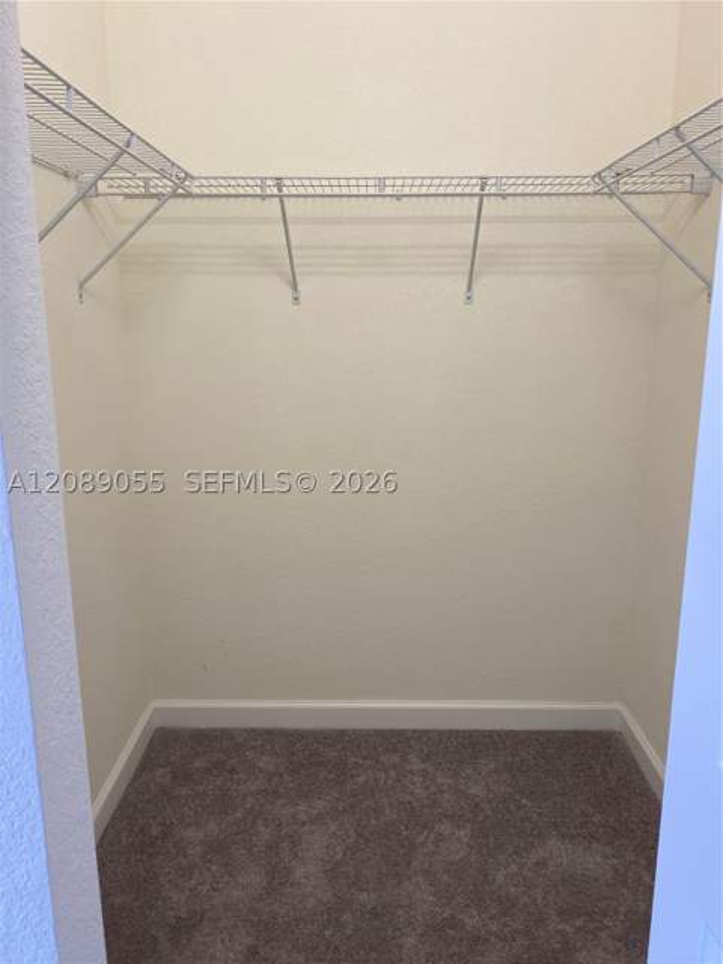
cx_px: 362
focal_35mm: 26
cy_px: 482
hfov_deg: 53.1
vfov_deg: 67.3
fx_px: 724
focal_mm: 4.25
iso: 100
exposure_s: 1/120
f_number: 1.8
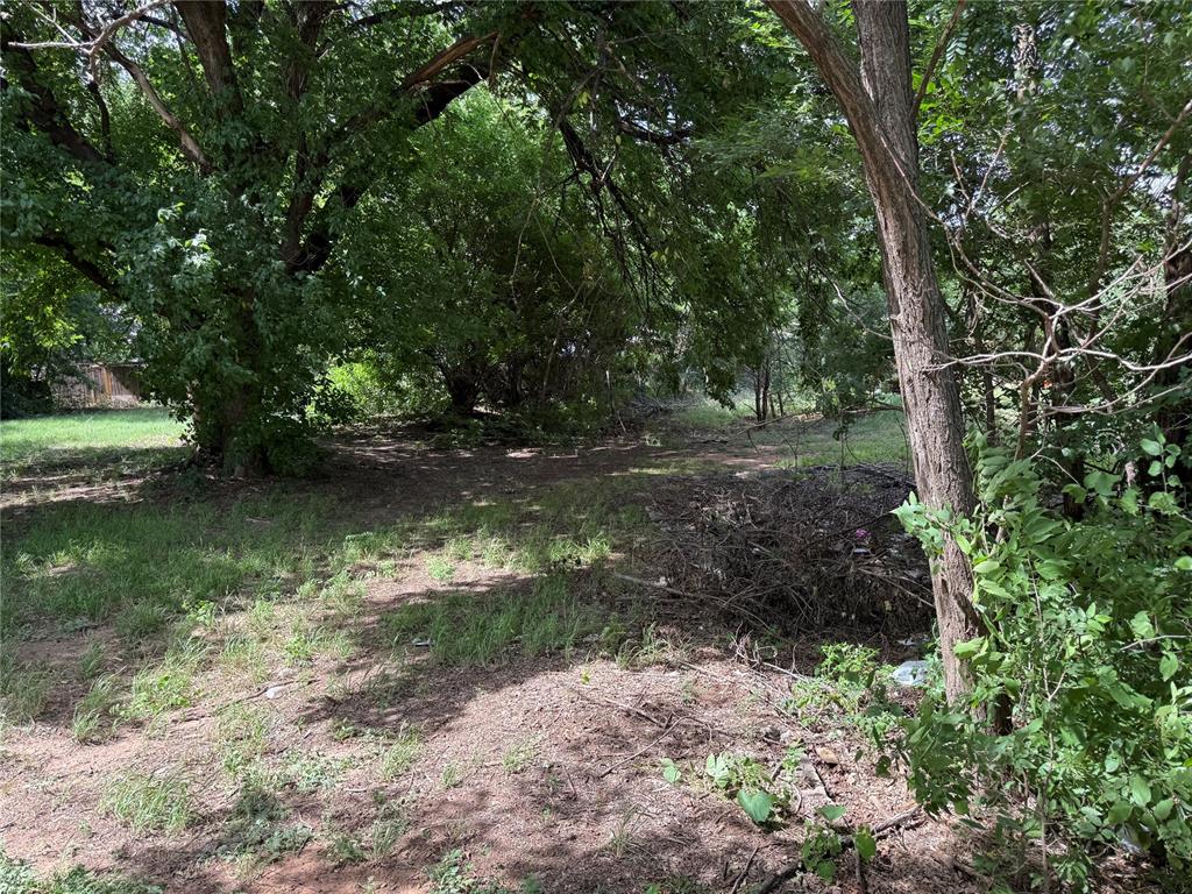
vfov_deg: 56.8
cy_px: 447
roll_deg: +1.5
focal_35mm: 24
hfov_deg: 71.6
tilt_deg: -5.2
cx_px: 596
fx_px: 826
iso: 80
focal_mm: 6.76
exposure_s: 1/438
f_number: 1.78
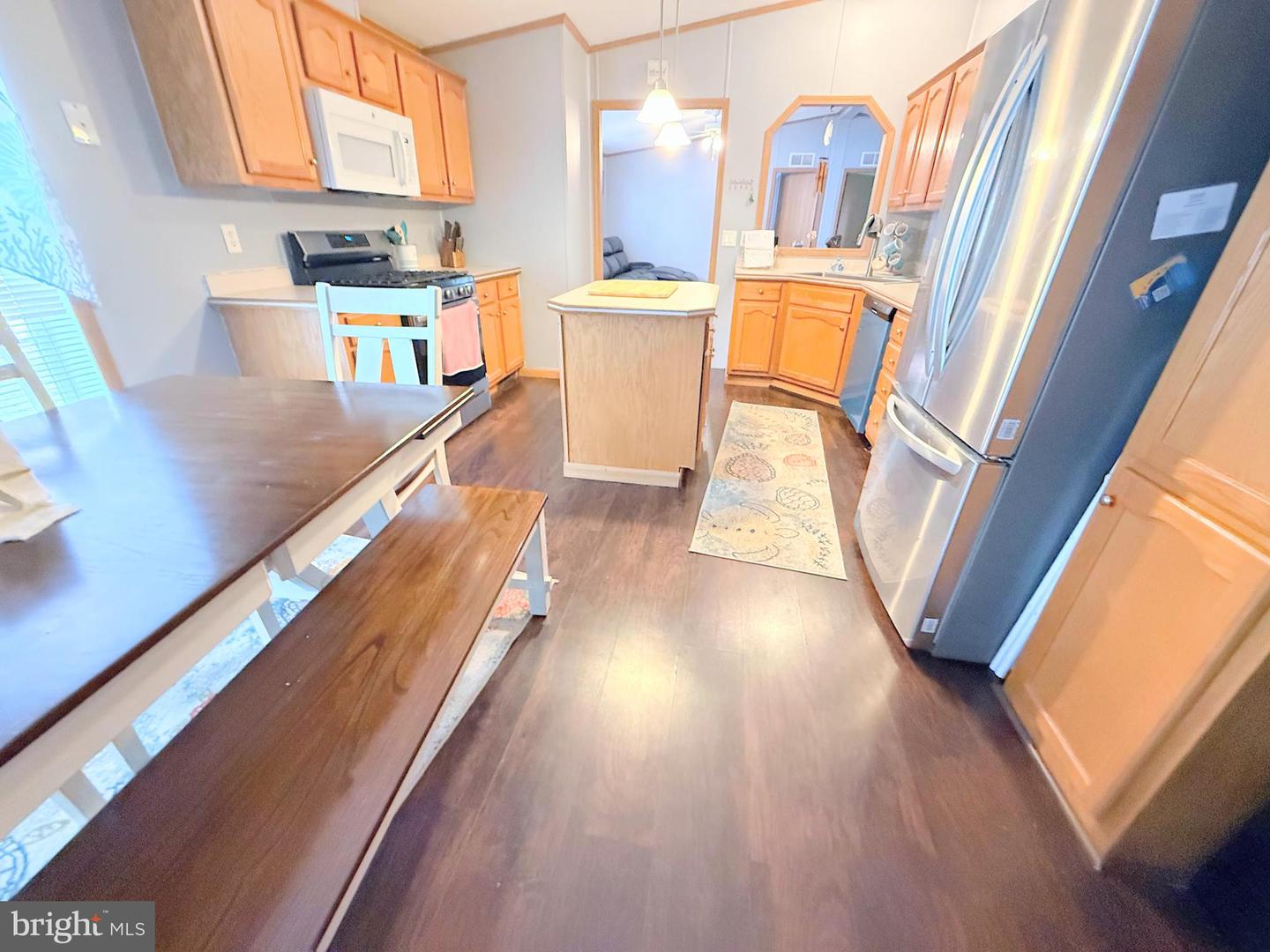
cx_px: 635
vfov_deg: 85.7
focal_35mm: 14
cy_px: 476
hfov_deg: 102.1
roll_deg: +0.4
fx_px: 514
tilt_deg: -26.0
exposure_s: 1/60
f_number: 2.2
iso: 1000
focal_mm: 2.22
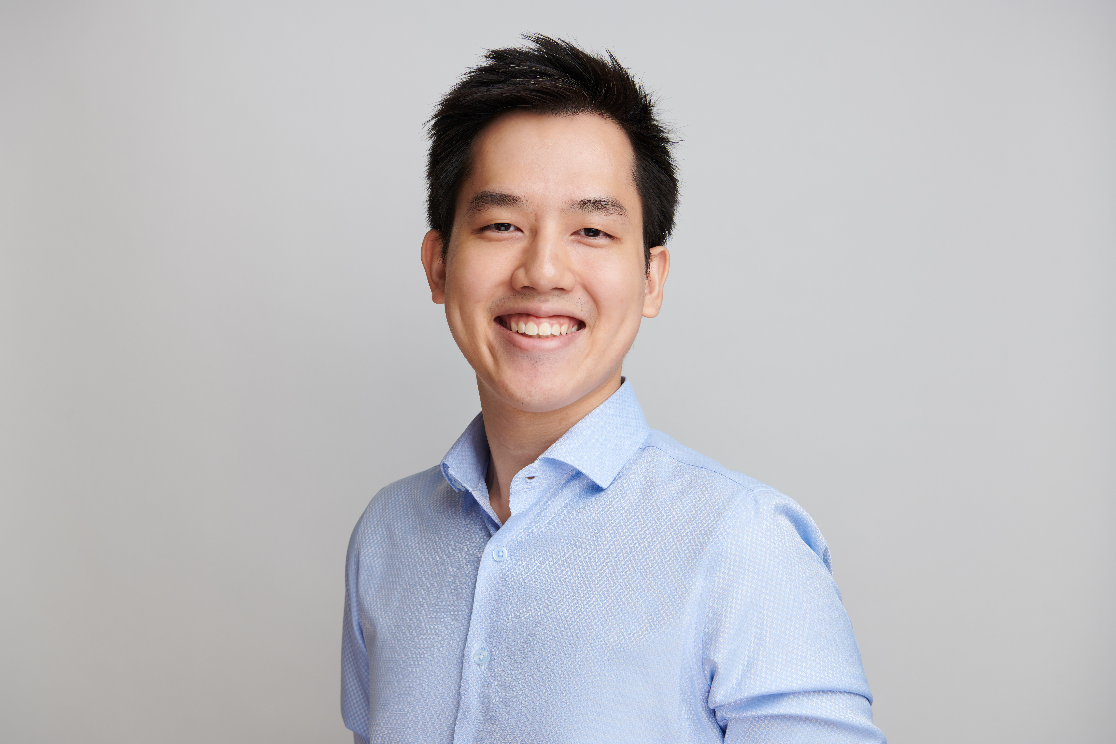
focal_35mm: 63
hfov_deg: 31.9
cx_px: 553
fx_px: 1953
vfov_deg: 21.6
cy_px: 369
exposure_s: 1/125
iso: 100
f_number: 8
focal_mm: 62
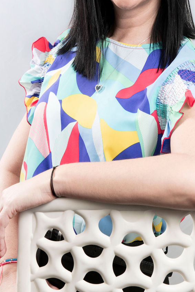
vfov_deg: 17.0
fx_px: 967
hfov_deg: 11.5
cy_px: 41
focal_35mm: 119
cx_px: 99
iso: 250
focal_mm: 66
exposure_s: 1/125
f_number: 8
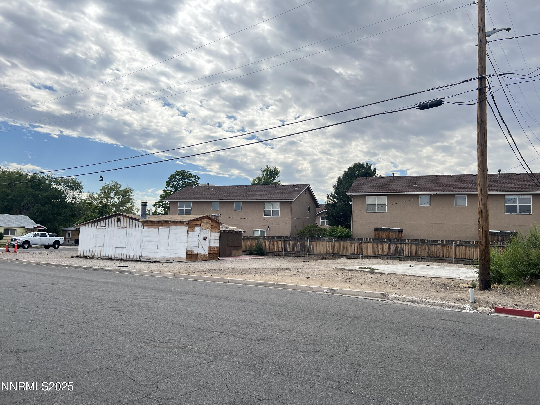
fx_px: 406
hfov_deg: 67.3
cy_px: 202
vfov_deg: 53.1
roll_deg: -2.1
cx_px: 270
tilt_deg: +5.3
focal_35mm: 26
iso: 50
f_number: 1.5
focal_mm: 5.7
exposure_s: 1/3257
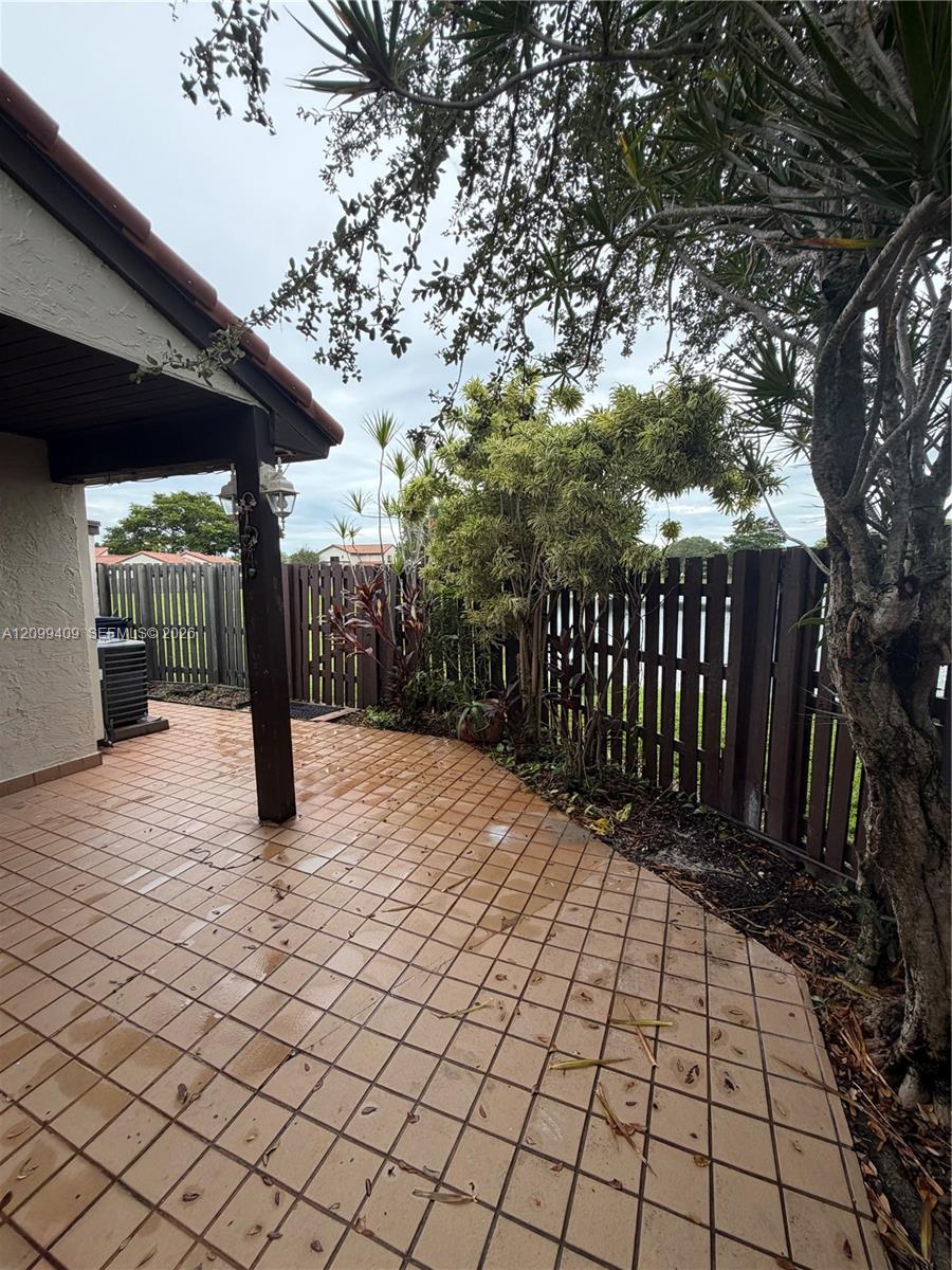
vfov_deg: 102.1
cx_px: 476
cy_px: 635
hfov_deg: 85.7
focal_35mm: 14
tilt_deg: -6.0
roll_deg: -0.2
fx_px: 513
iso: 64
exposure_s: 1/502
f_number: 2.2
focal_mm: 2.22
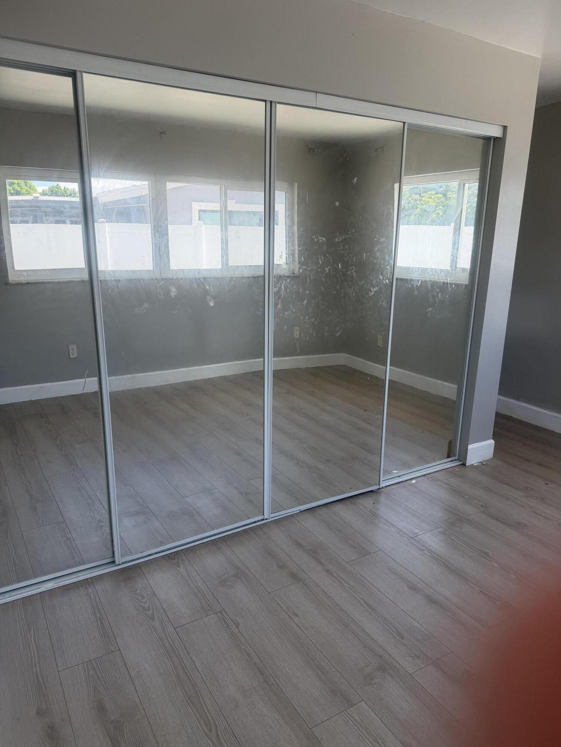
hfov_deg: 56.8
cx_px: 280
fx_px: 519
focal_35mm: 24
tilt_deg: -15.4
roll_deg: -3.7
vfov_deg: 71.6
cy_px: 374
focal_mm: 6.76
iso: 100
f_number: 1.78
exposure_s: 1/448
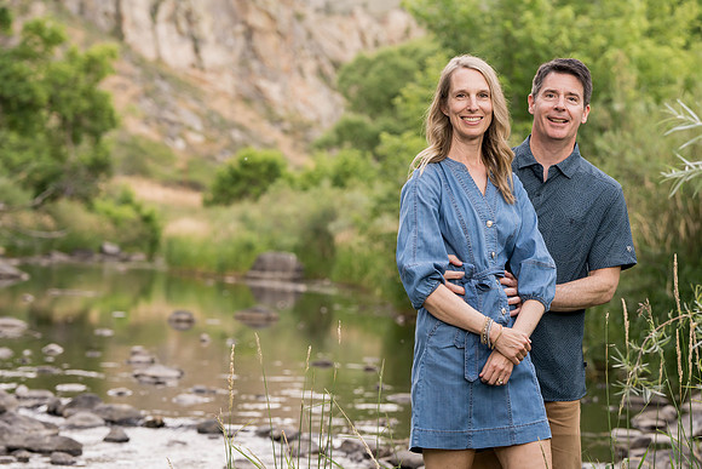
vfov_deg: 13.6
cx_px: 351
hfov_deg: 20.2
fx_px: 1970
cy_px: 234
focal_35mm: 101
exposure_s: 1/160
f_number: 4.5
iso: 800
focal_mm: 101
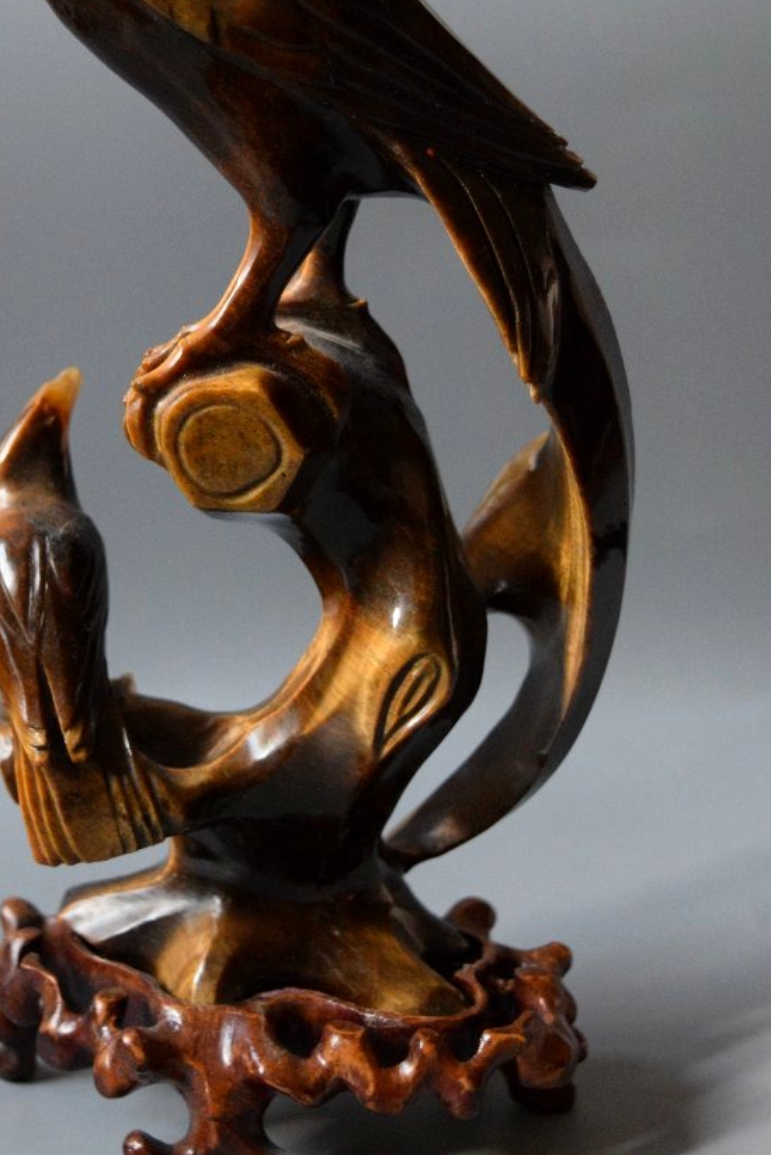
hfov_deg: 19.4
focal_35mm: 70
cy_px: 463
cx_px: 237
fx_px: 2248
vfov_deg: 28.8
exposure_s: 1/80
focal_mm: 32
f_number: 4.5
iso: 3200
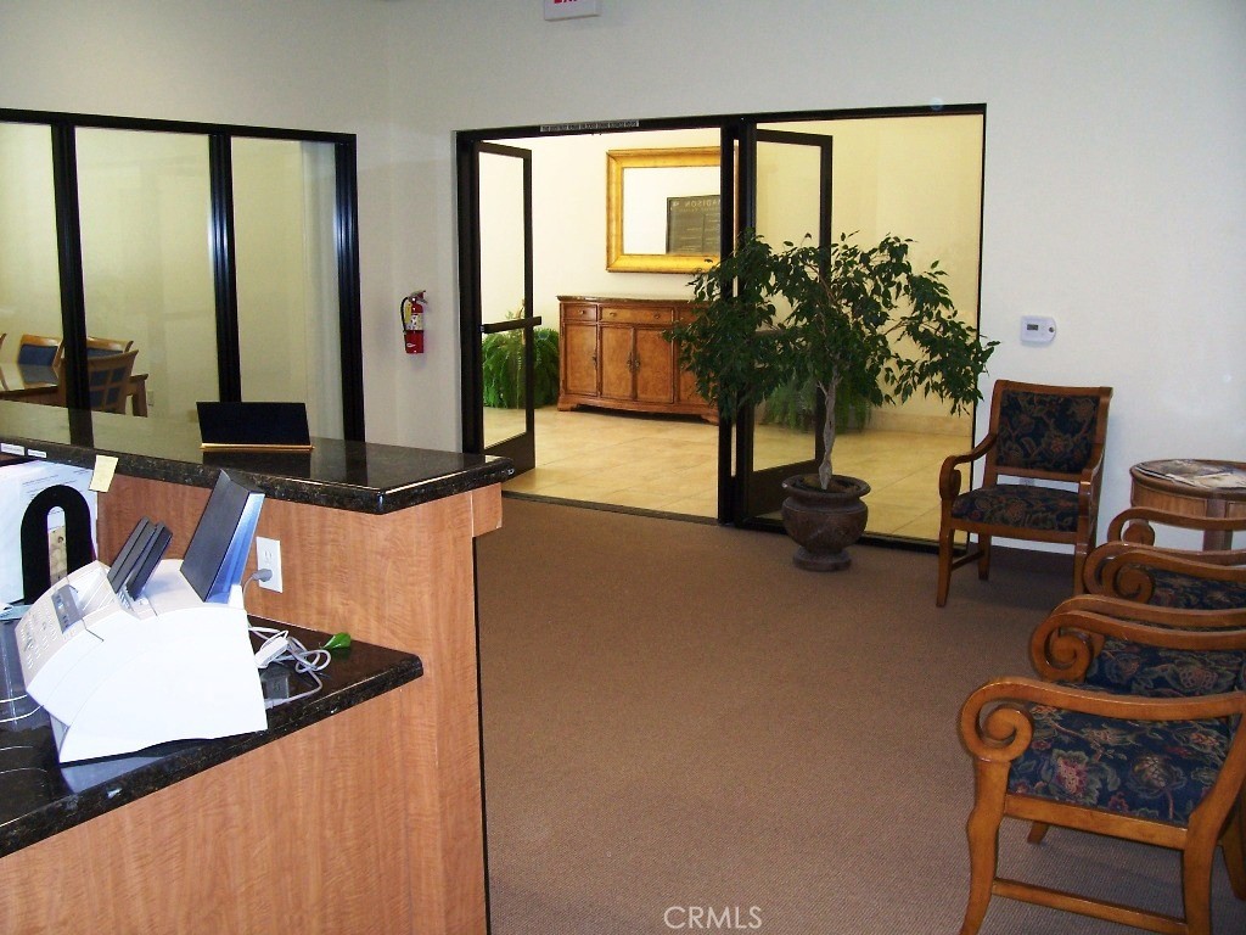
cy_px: 468
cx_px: 623
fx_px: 1224
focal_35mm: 34
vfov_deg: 41.8
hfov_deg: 54.0
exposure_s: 1/60
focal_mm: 5.6
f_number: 2.7
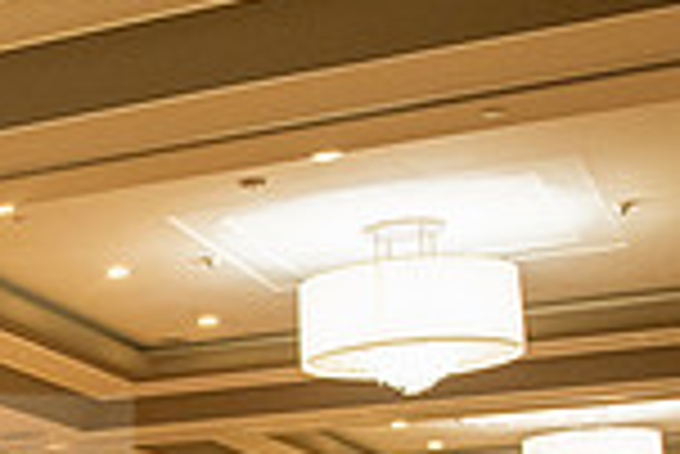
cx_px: -248
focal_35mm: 92
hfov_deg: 20.0
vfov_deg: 14.5
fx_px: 1739
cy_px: 501
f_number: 2.8
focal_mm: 24
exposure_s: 1/125
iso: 1600
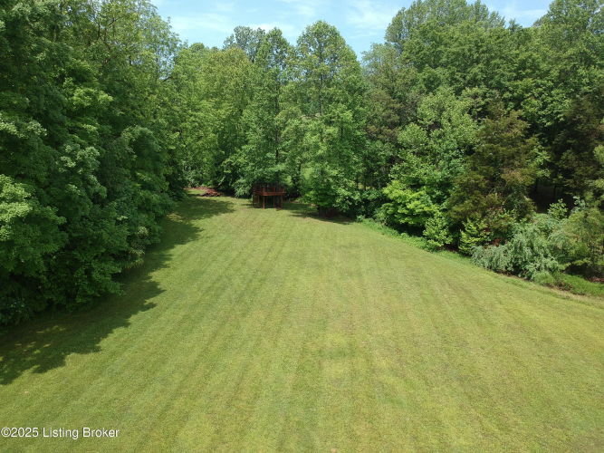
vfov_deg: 54.9
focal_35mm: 25
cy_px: 226
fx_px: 436
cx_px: 302
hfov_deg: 69.4
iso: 100
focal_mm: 4.49
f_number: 2.6
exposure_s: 1/640
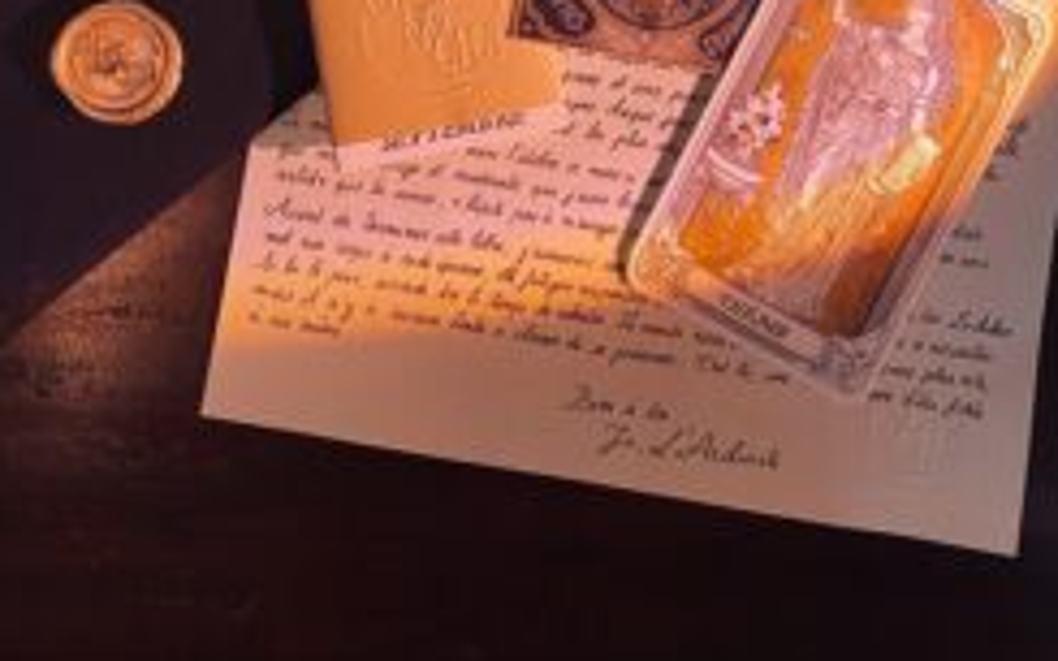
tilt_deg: -85.0
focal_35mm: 45
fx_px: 1297
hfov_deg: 44.3
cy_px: -186
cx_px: 566
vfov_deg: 25.0
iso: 500
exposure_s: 1/53
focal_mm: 4.25
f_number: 1.8
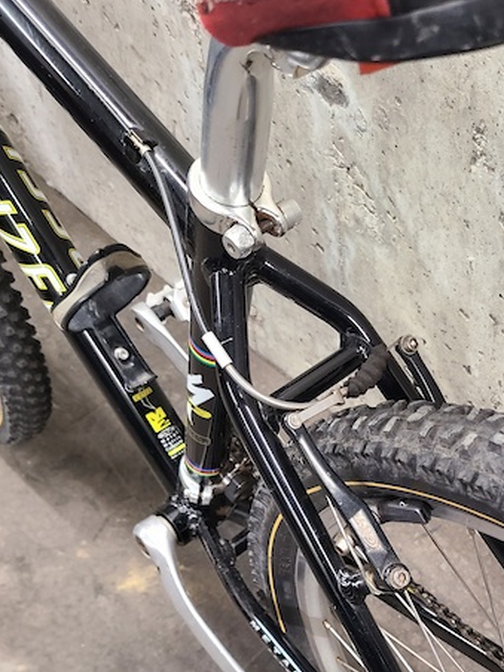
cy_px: 566
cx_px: 419
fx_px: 893
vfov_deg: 39.1
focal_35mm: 46
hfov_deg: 30.6
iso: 320
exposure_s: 1/39
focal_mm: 5.4
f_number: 1.8
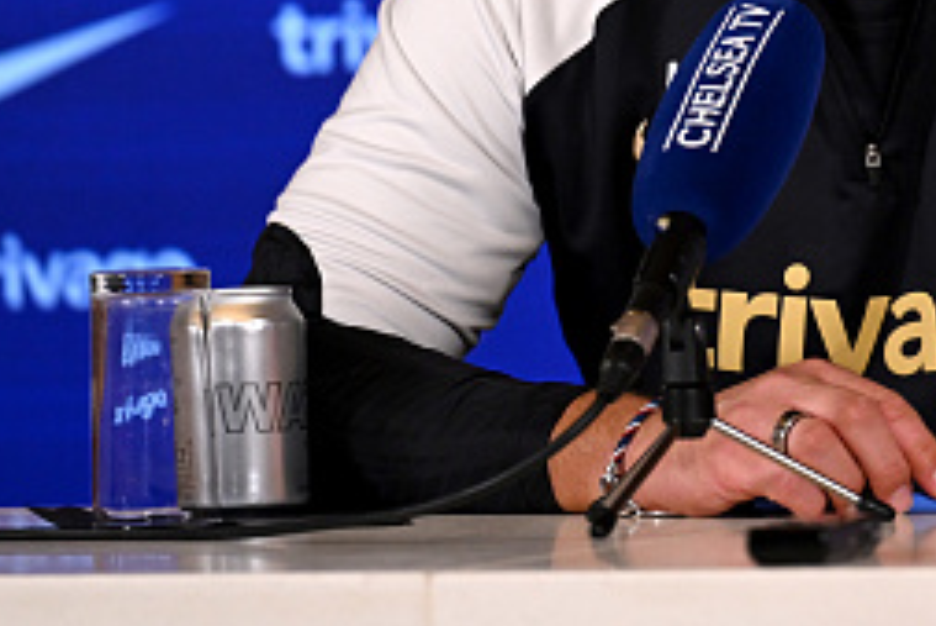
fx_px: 12226
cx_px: 892
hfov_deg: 4.4
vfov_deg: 2.9
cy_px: -93
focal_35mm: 470
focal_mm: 200
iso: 1600
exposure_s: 1/500
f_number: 3.2
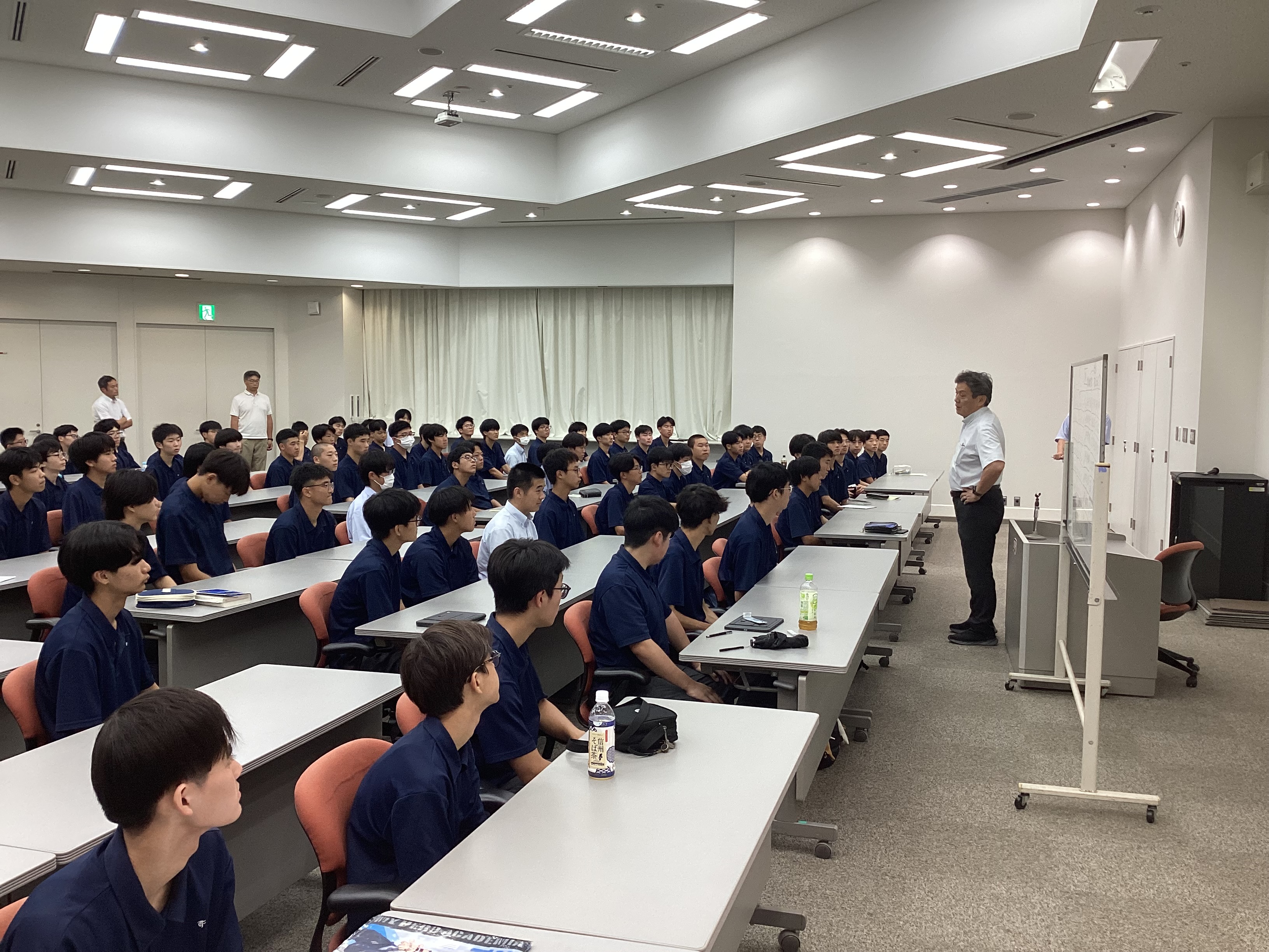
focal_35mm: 31
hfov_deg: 58.4
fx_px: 1136
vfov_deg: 45.4
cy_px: 476
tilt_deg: -5.0
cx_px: 634
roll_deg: -0.8
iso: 80
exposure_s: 1/100
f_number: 2.4
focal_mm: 3.3
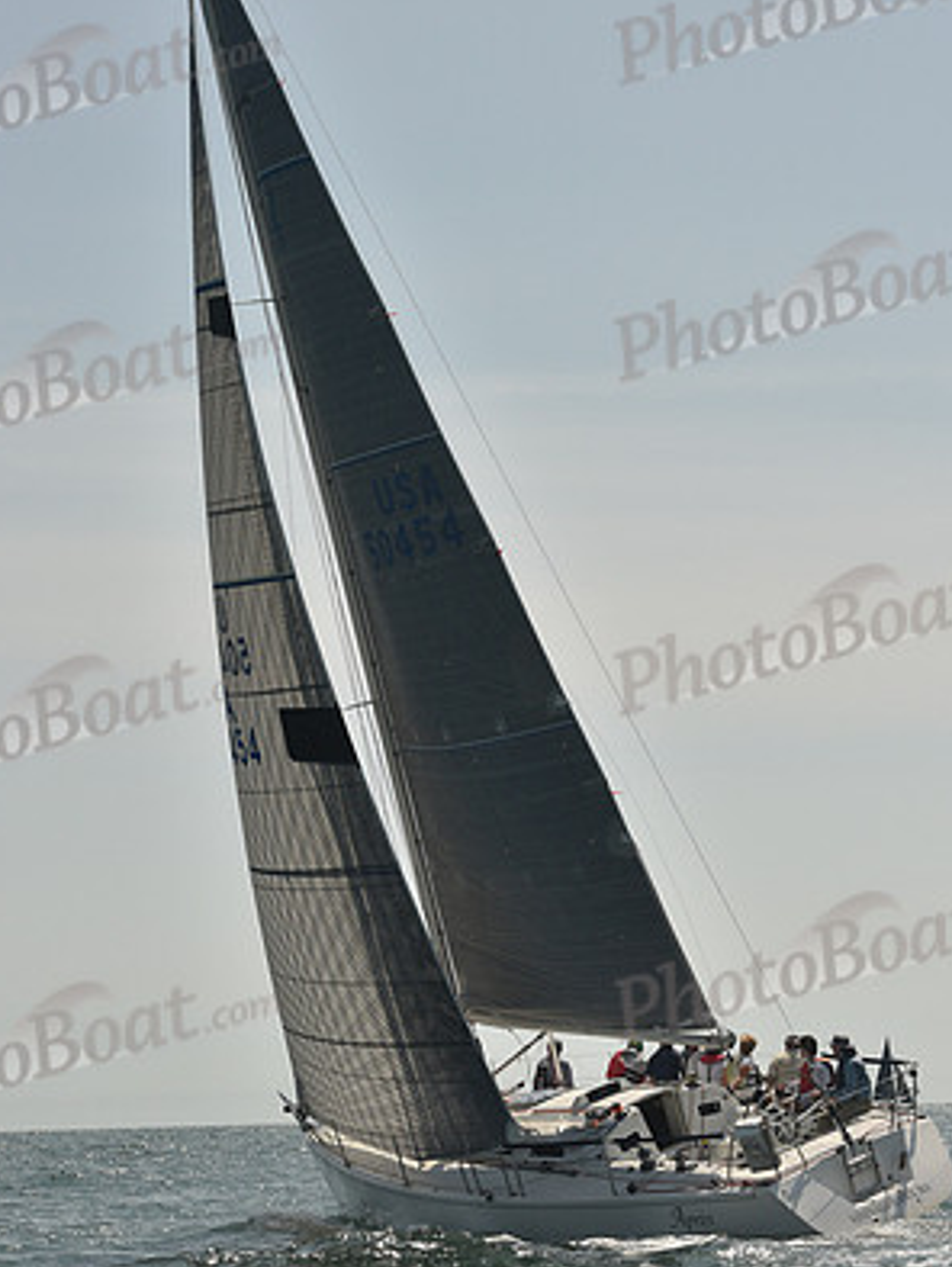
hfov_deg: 15.0
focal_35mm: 99
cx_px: 449
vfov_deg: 19.8
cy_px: 511
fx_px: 3626
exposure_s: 1/1000
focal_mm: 70
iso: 320
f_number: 9
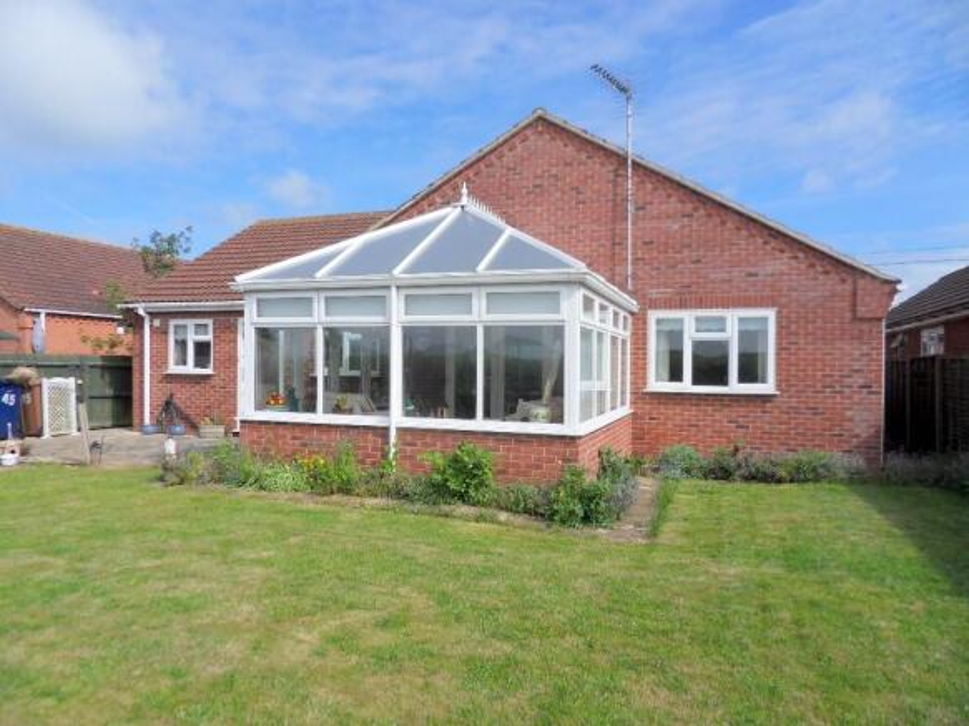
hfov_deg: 71.6
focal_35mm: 24
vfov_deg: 56.8
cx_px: 484
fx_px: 672
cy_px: 363
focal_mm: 4.2
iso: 80
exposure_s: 1/350
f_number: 7.5
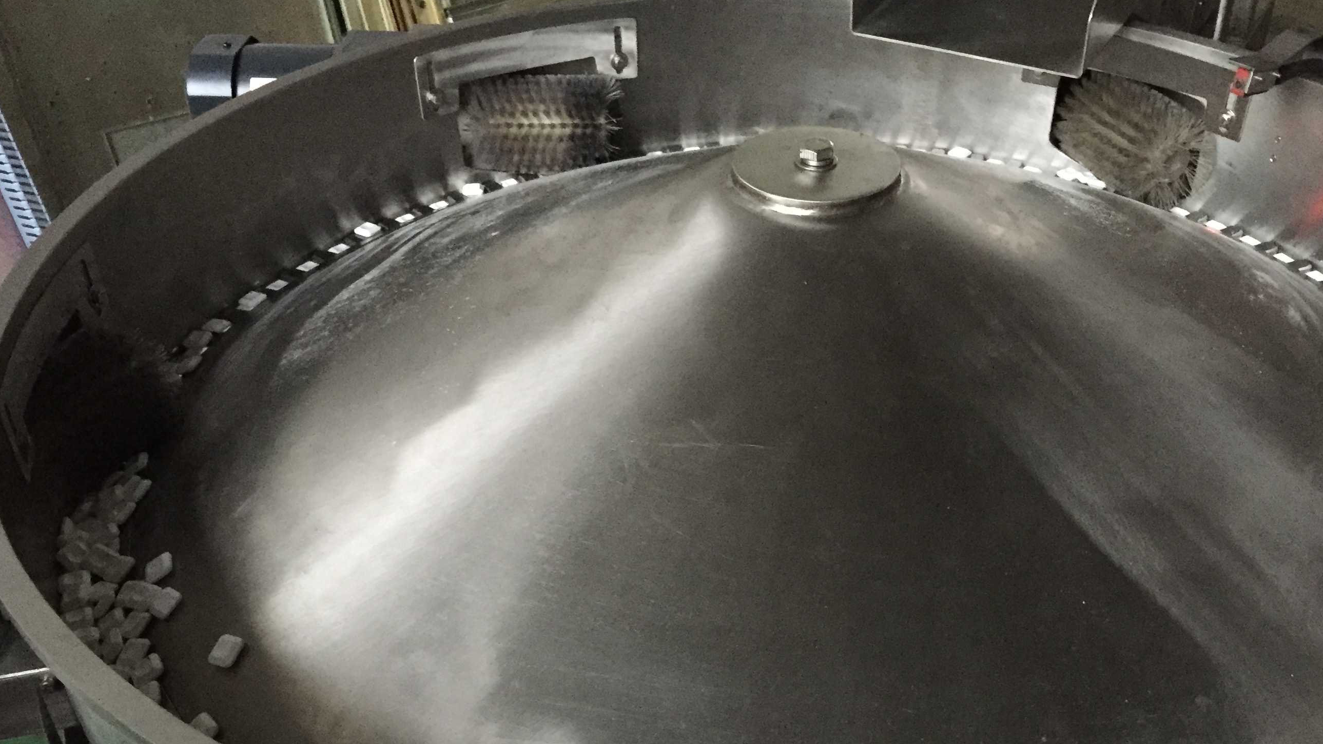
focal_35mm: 40
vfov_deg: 29.2
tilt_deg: -42.7
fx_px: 1403
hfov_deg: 50.4
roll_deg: +0.4
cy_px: 576
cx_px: 744
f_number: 2.2
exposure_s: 1/15
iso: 320
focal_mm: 4.15
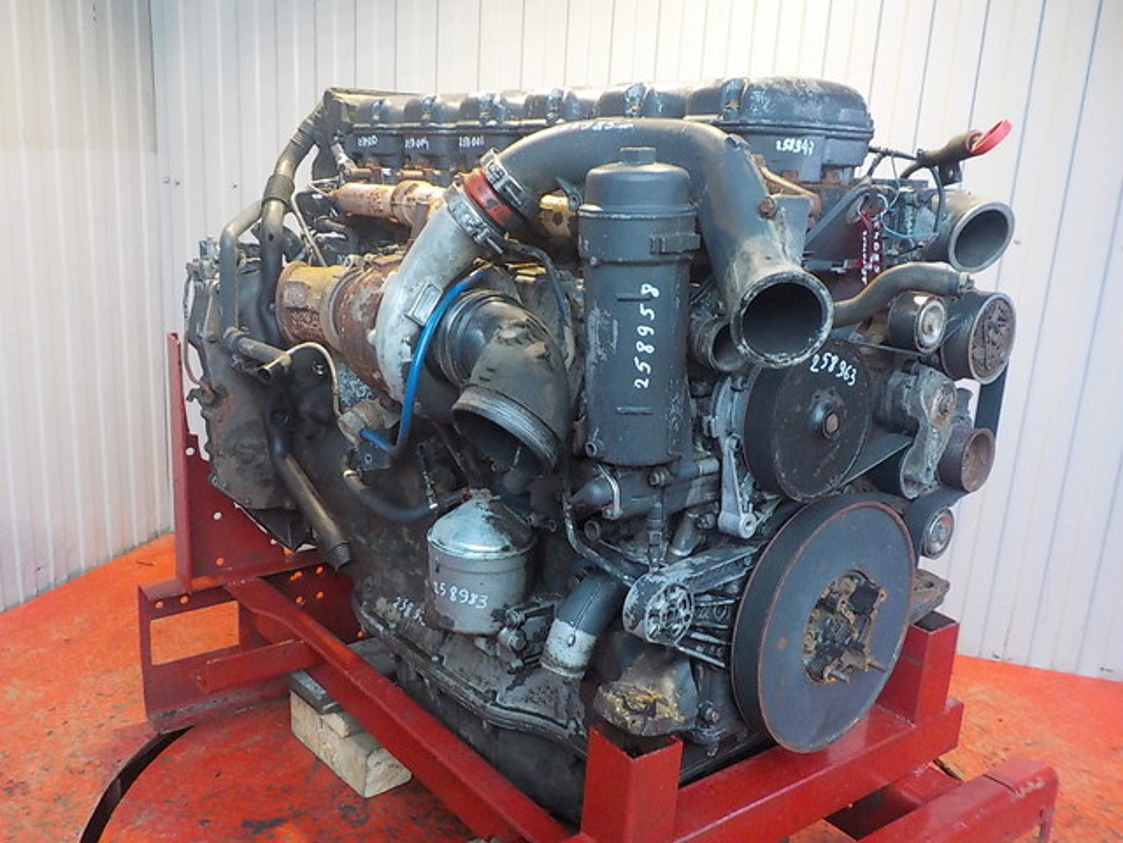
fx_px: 973
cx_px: 562
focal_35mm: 30
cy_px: 422
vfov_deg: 46.8
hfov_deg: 60.0
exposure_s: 1/20
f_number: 3.3
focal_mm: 4.1
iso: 400
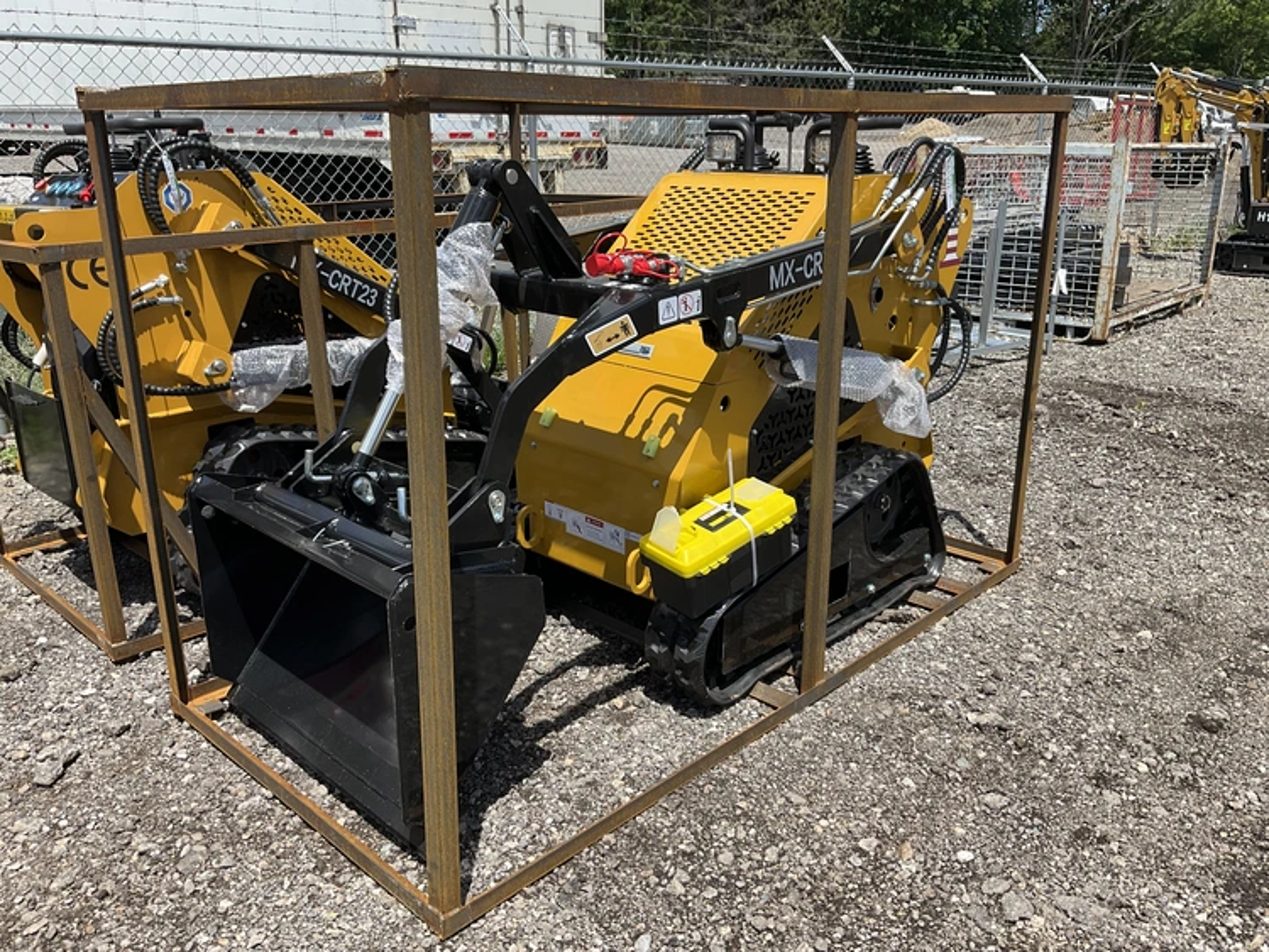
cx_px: 634
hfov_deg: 61.6
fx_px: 1063
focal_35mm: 29
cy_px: 476
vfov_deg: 48.3
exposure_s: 1/1377
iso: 25
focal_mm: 3
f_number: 1.8
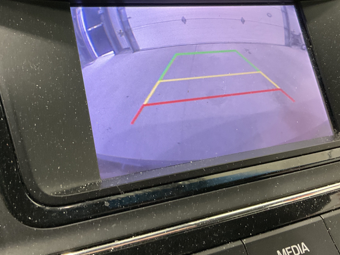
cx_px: 163
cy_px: 71
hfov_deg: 40.4
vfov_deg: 30.5
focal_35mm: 47
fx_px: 462
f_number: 1.8
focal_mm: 3
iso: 200
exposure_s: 1/40
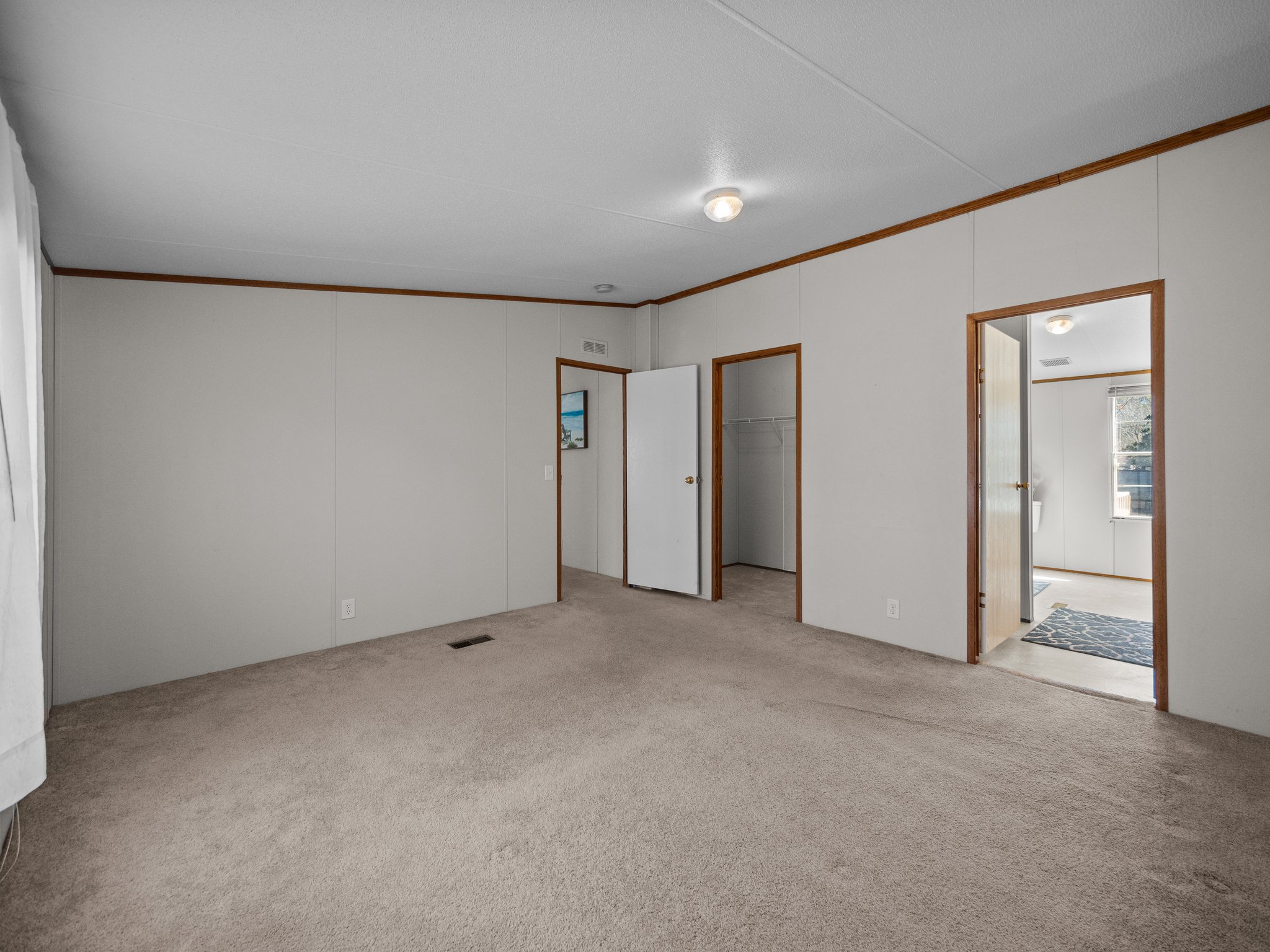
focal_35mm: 14
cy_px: 476
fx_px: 514
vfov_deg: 85.7
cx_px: 635
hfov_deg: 102.1
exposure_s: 1/30
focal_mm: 7
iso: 400
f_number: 4
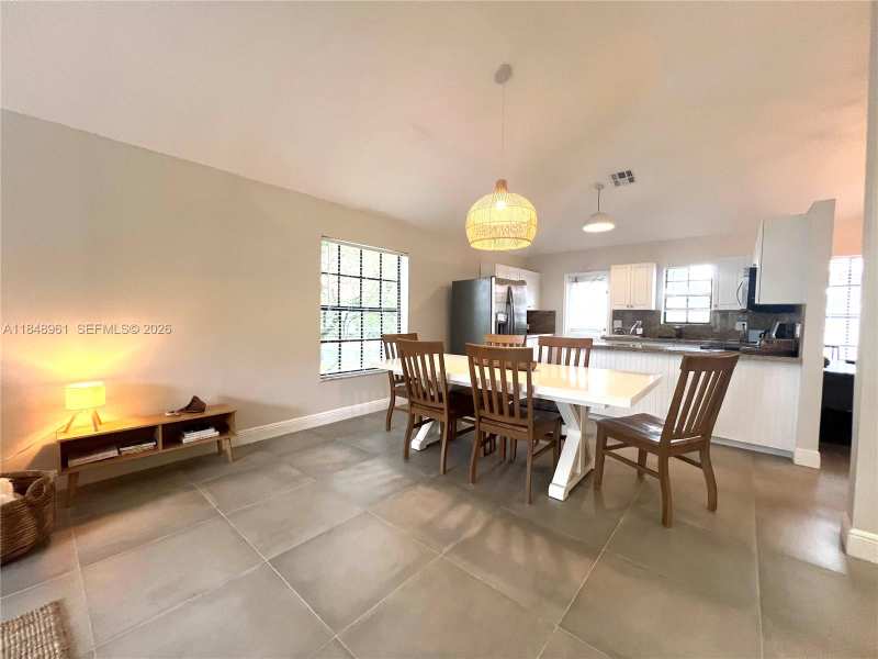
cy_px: 330
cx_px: 439
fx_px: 330
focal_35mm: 13
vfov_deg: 89.9
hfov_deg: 106.2
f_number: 1.8
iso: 250
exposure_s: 1/120
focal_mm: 1.57
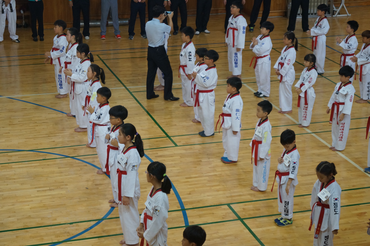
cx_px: 185
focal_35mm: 82
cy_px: 123
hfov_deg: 24.6
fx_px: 847
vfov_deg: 16.5
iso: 1000
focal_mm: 55
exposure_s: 1/160
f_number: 5.6
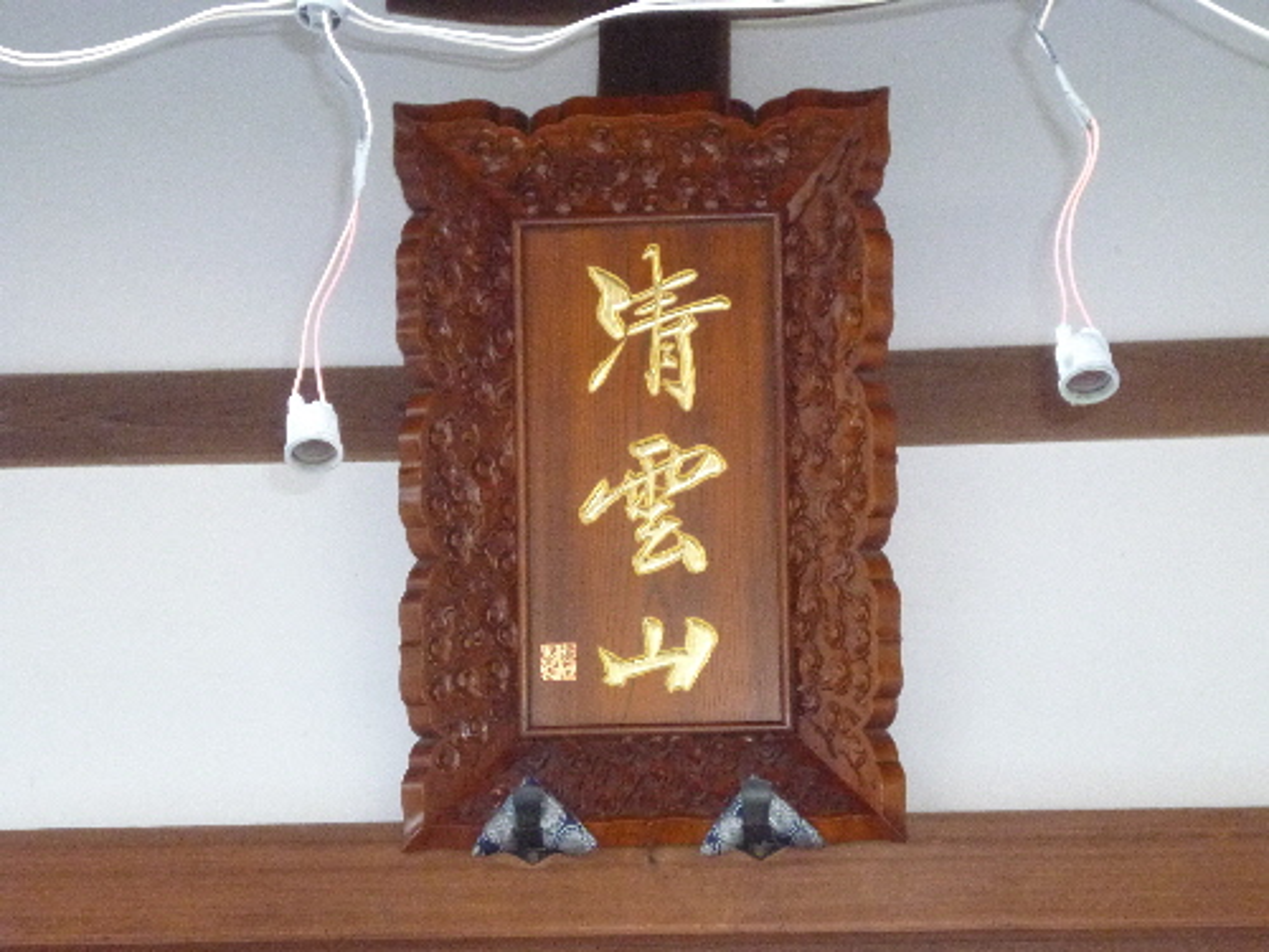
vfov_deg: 14.1
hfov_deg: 18.7
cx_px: 634
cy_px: 476
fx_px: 3849
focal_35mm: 105
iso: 1000
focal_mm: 18.7
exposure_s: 1/60
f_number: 5.5
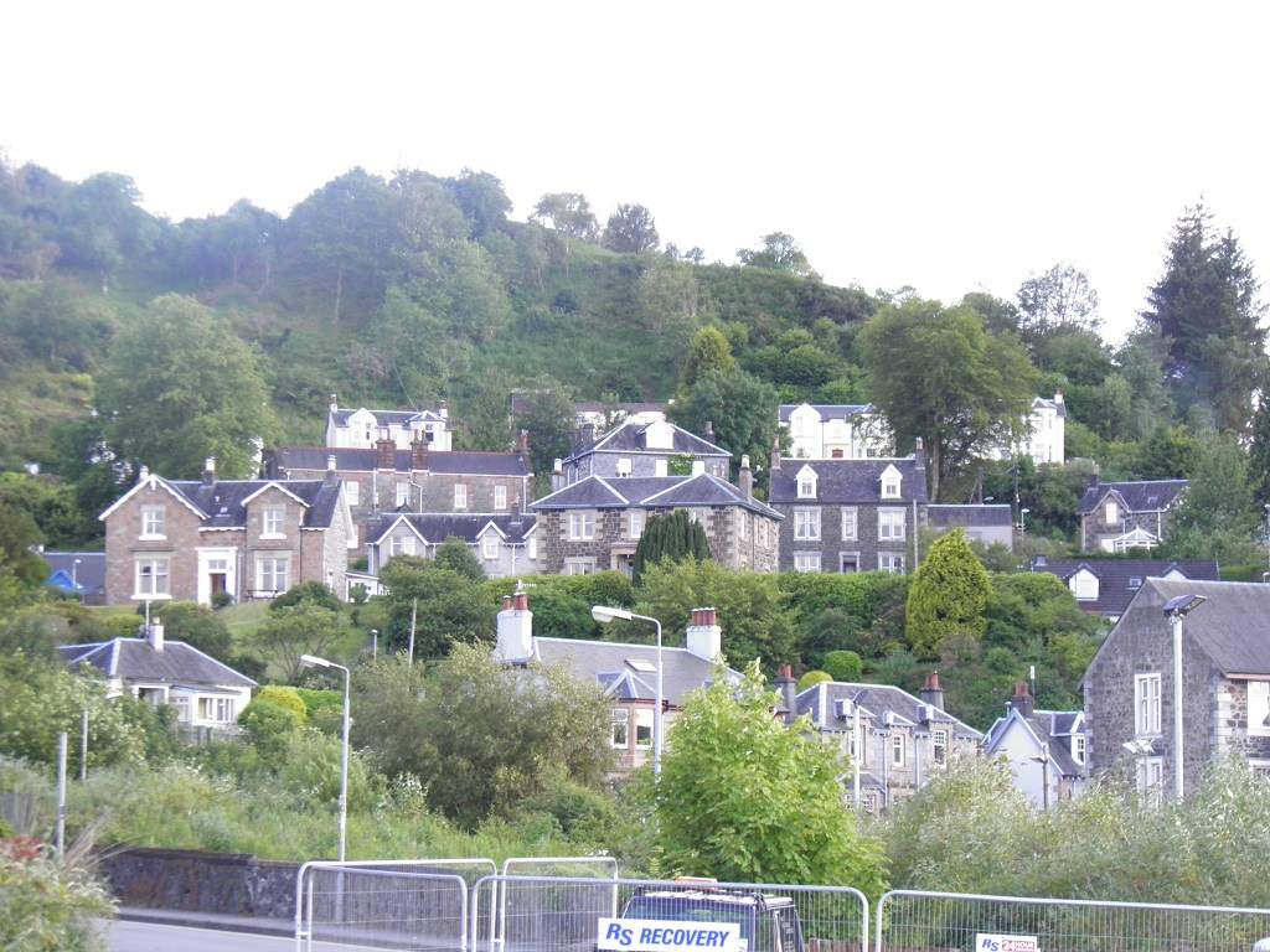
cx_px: 635
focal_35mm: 126
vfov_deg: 11.8
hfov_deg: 15.6
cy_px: 476
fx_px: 4623
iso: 160
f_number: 4
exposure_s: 1/50
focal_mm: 22.6
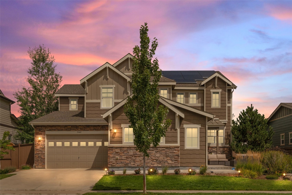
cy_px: 98
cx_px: 146
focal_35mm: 34
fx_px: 272
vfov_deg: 39.4
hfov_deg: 56.5
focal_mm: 33.5
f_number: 11
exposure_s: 1/5000
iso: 640
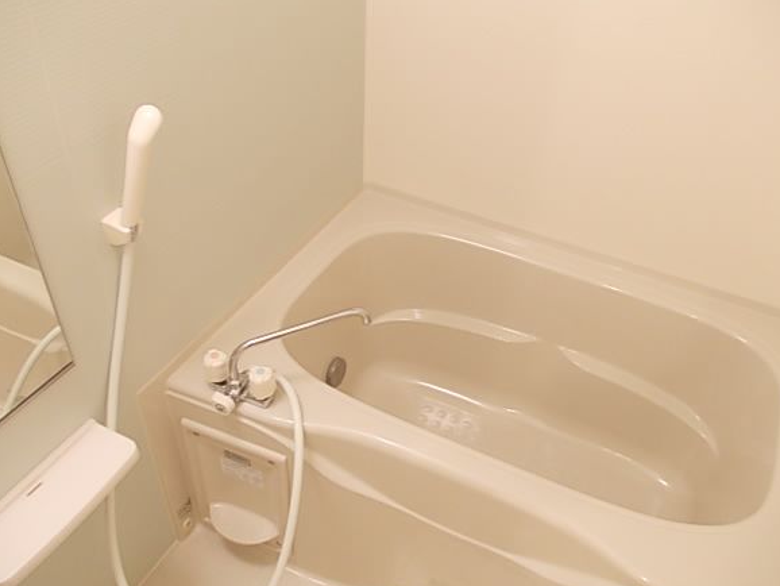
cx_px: 406
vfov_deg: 45.4
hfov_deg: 58.3
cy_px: 319
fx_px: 699
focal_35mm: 31
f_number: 2.7
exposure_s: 1/13
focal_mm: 4
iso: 200
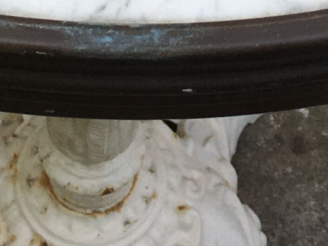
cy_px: -429
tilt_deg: -43.4
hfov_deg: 11.9
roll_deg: -1.9
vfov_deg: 8.0
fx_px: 1573
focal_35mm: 166
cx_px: 101
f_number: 2.2
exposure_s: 1/262
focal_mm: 4.15
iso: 25
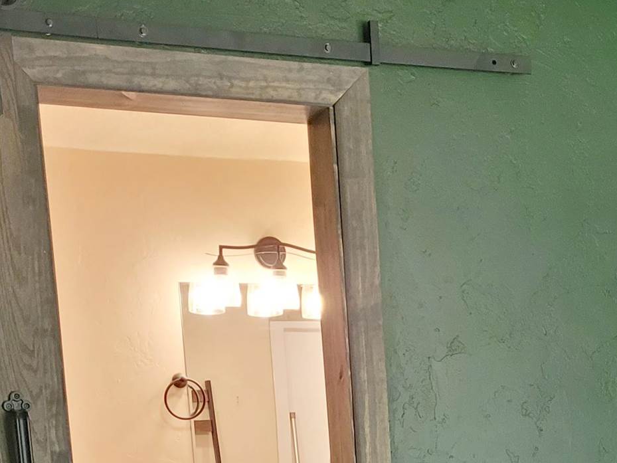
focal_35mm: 86
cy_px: 729
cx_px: 563
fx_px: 1533
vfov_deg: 15.6
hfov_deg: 22.2
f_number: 1.8
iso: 320
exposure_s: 1/40
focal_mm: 5.4
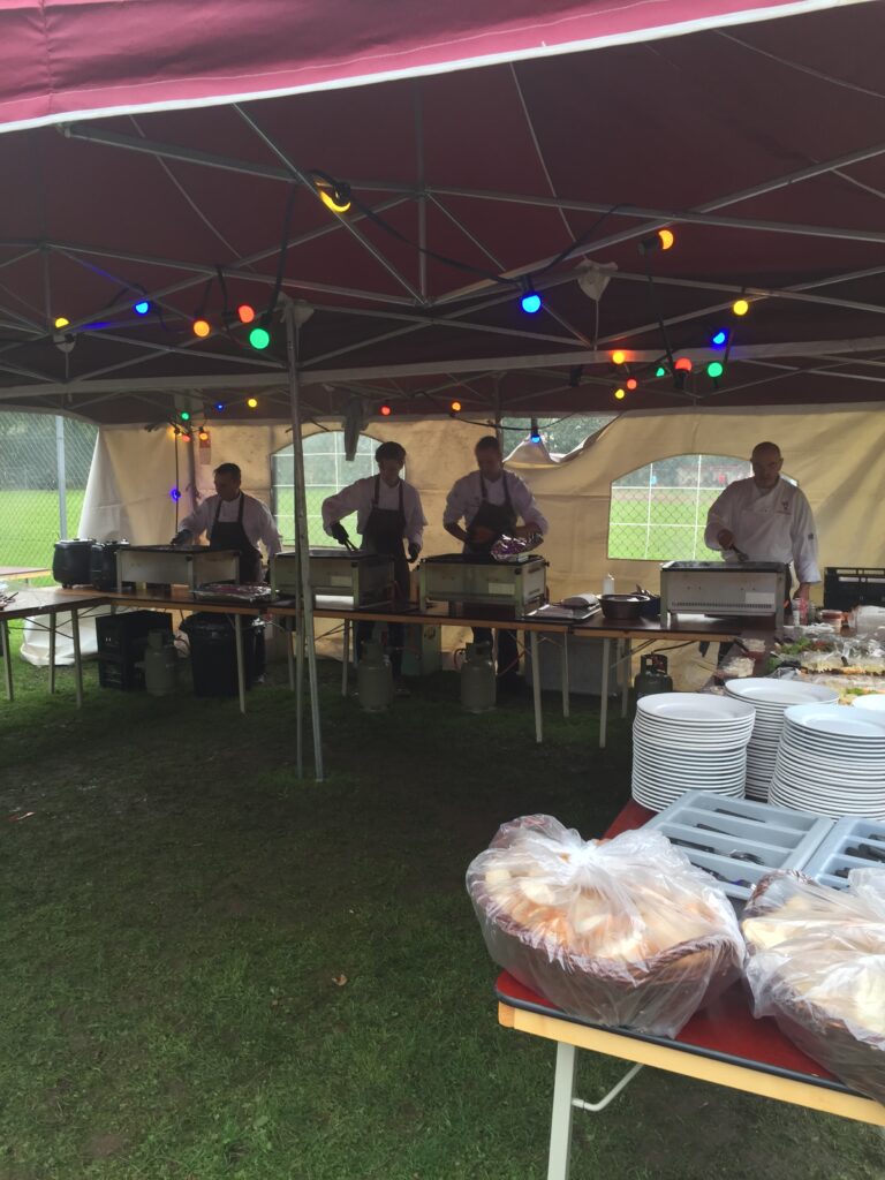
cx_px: 442
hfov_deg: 48.2
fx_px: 989
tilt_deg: -5.4
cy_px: 590
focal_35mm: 29
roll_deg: -0.5
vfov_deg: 61.7
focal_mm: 4.15
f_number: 2.2
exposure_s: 1/50
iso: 32
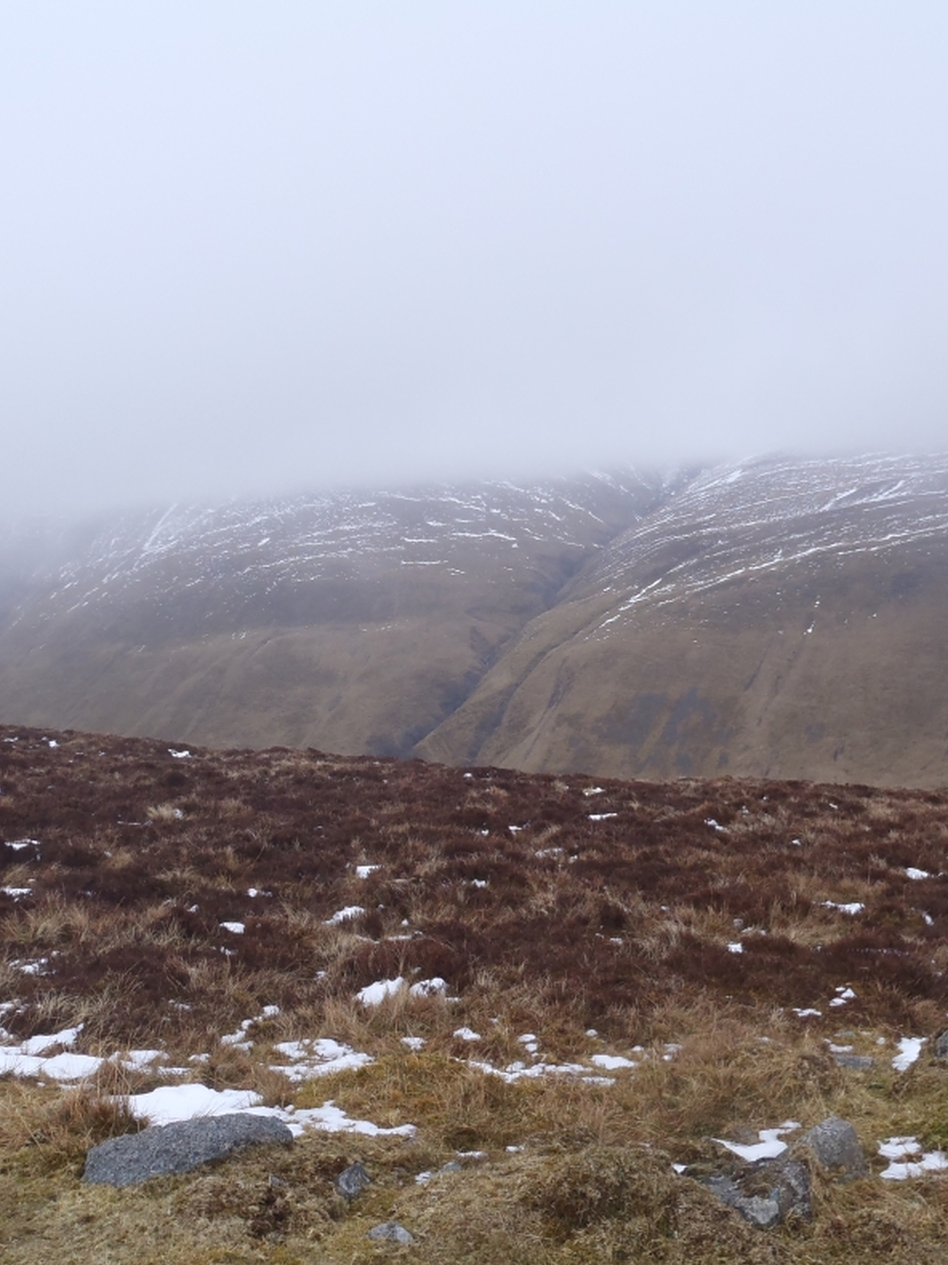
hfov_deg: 37.6
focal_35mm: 38
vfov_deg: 49.0
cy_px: 631
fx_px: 1388
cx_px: 532
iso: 80
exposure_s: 1/320
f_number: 4.5
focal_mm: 5
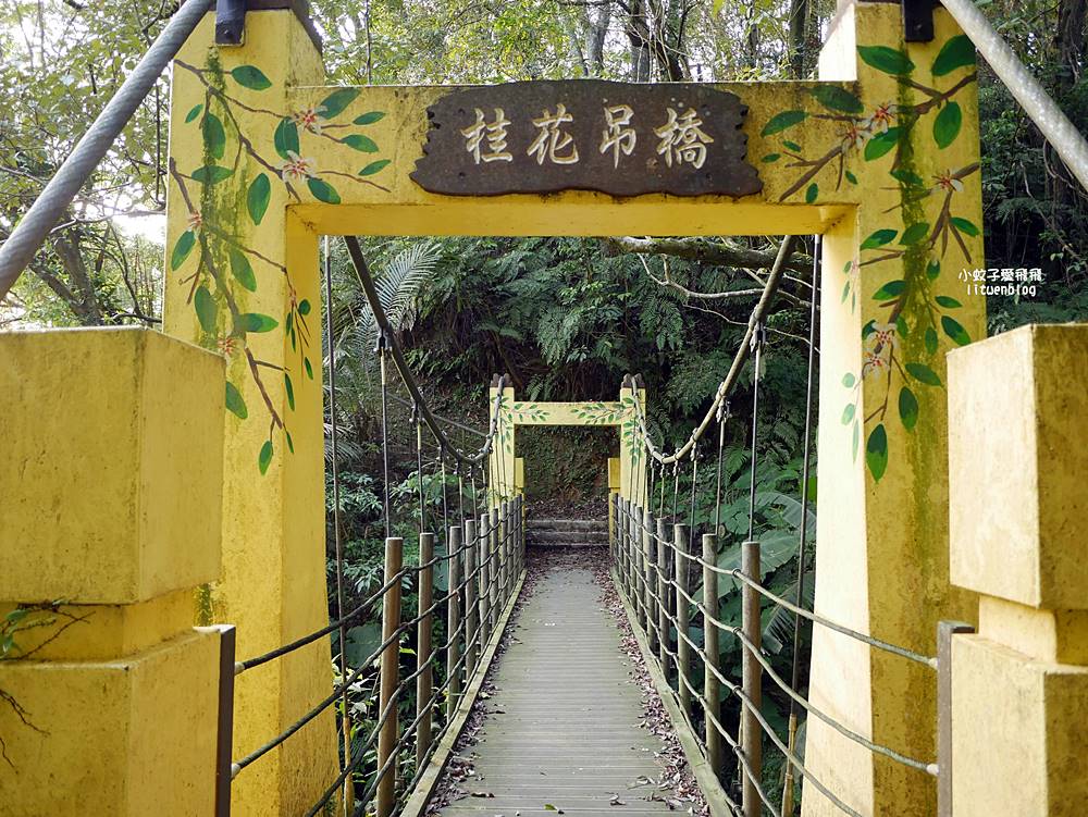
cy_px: 408
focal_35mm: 28
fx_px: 880
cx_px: 544
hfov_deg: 63.4
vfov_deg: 49.8
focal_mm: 14
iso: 320
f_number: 2.5
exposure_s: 1/60
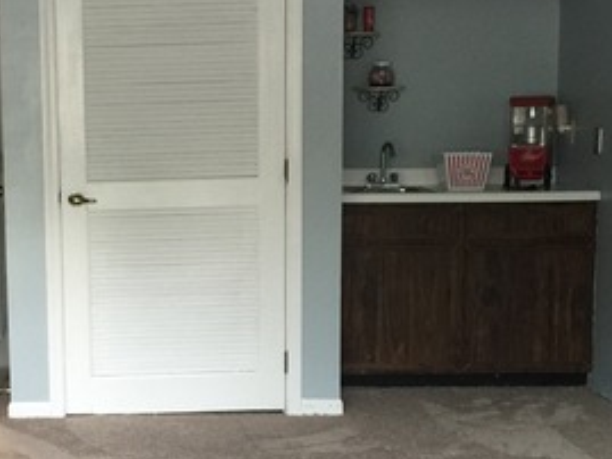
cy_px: 289
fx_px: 1220
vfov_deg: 21.3
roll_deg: -1.0
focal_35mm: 69
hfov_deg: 27.8
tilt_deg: -8.0
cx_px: 164
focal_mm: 4.15
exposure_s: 1/10
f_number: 2.2
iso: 125
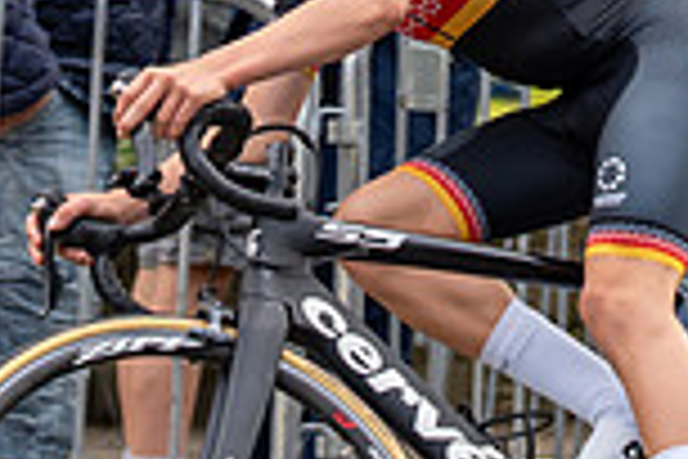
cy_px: -265
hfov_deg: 5.5
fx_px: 7204
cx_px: 484
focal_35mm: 377
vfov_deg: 3.6
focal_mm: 70
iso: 400
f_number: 3.2
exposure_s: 1/1000
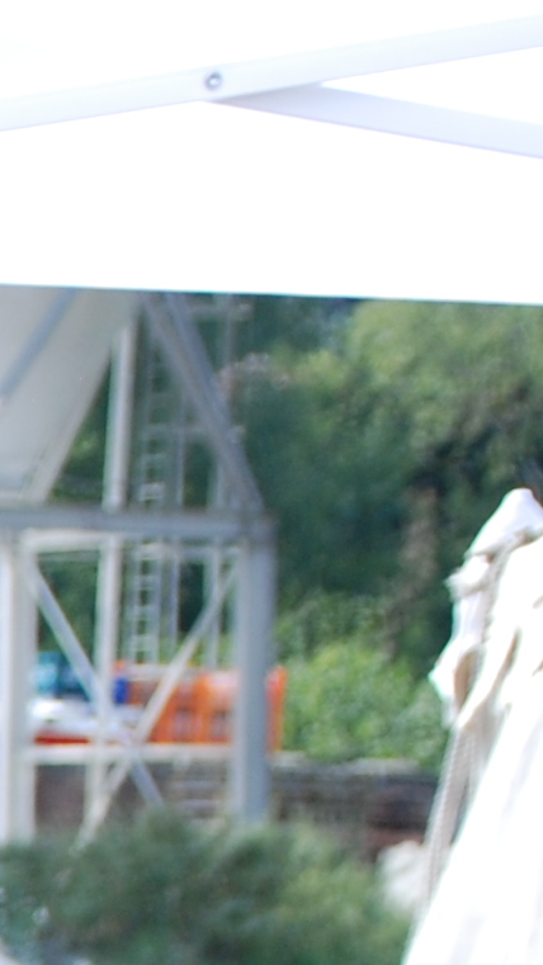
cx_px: -1643
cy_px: 1509
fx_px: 8601
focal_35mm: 336
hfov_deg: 3.4
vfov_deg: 6.3
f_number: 4.8
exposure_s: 1/400
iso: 200
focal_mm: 42
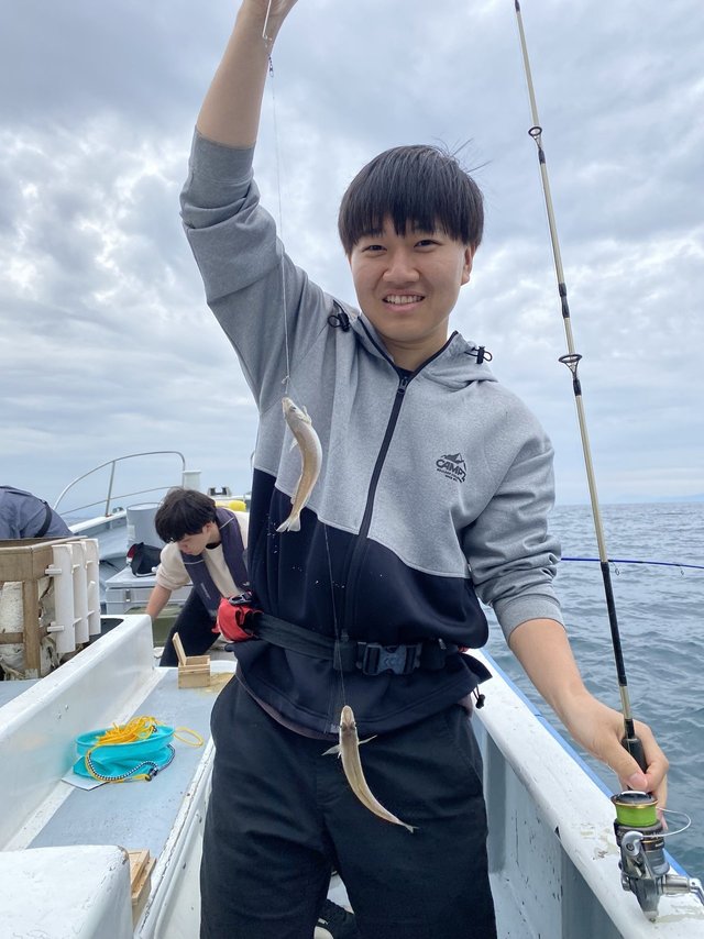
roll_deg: +0.4
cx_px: 352
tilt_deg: +4.6
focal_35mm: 26
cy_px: 470
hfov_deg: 53.0
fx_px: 705
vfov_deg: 67.3
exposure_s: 1/1543
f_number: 1.8
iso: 32
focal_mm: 4.25
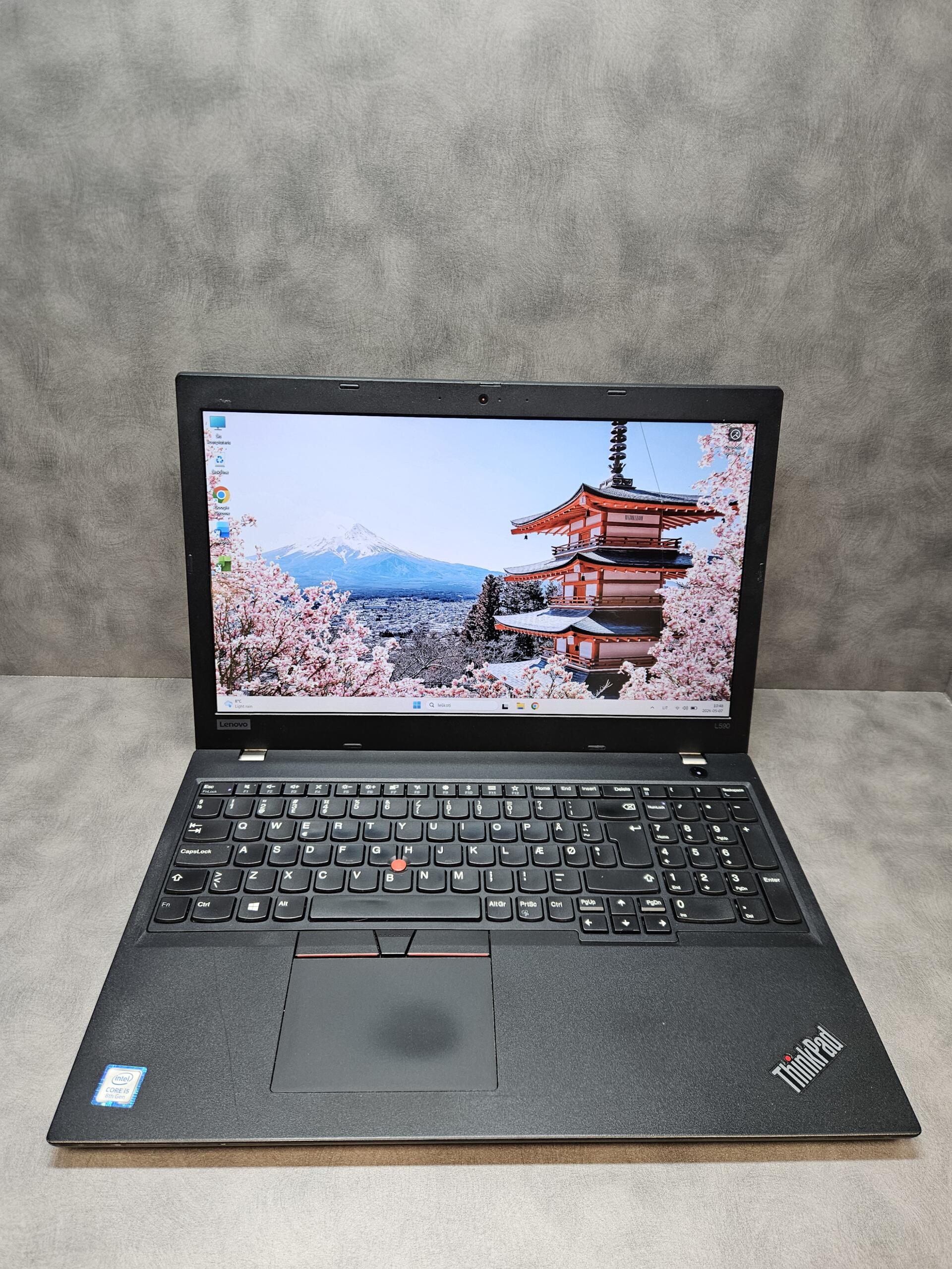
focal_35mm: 23
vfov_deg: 73.9
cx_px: 476
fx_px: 843
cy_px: 634
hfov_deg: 58.9
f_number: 1.8
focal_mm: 5.4
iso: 200
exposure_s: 1/142
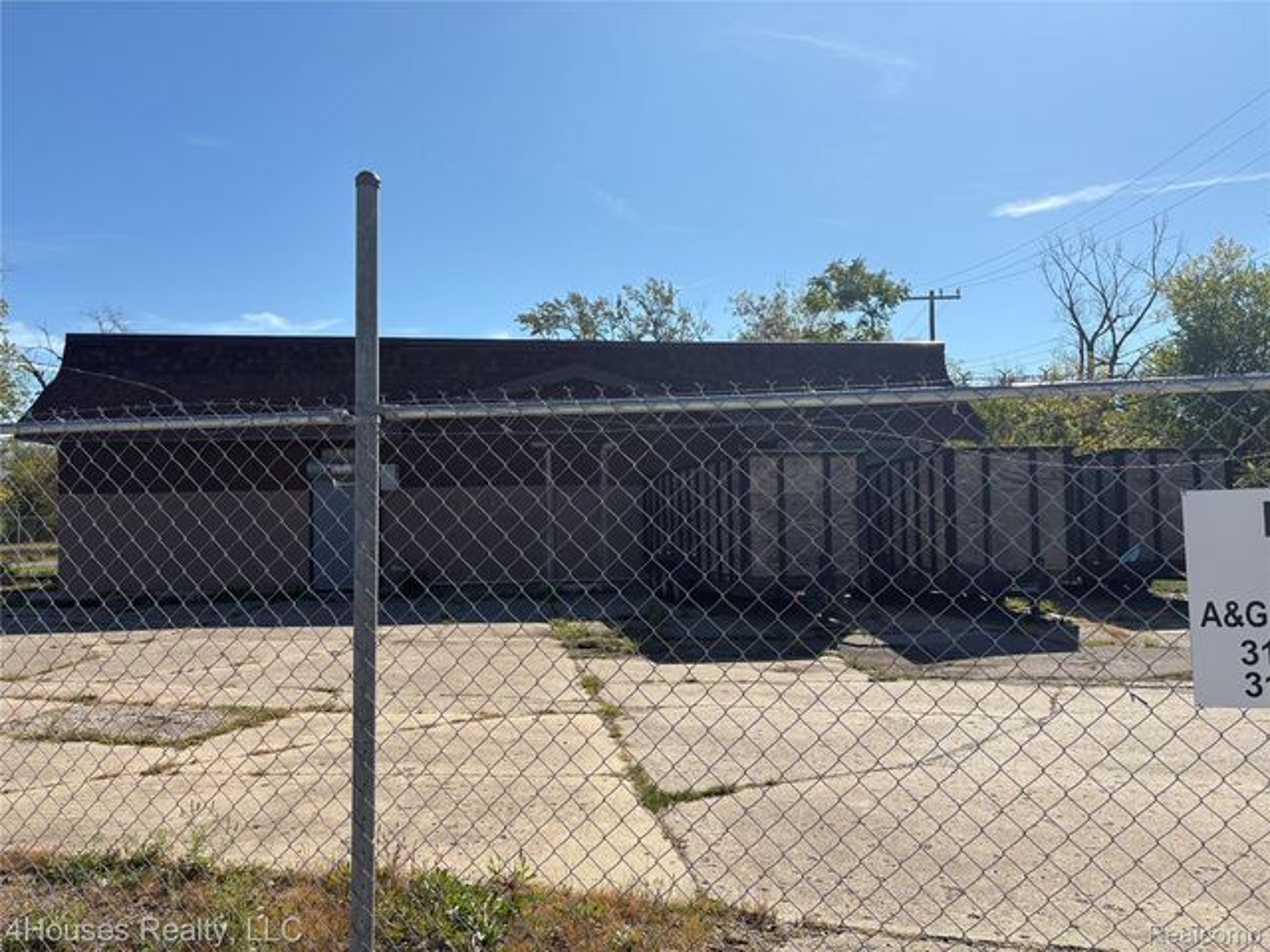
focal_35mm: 26
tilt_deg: +3.1
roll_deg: +0.9
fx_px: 954
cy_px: 476
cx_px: 635
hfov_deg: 67.3
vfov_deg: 53.1
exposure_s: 1/4608
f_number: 1.6
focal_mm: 5.96
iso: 50
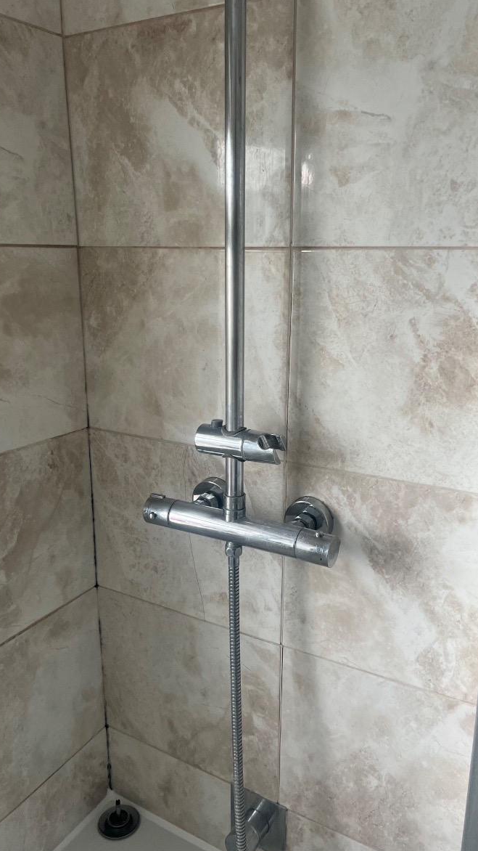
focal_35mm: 29
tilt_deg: -16.3
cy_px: 433
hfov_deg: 40.1
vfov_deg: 66.1
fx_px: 654
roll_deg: -0.2
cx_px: 258
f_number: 1.5
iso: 80
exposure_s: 1/121
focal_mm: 5.7
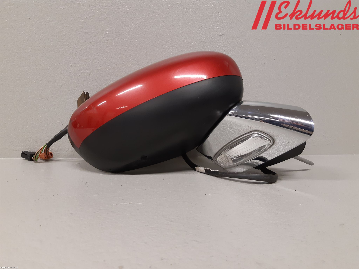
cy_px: 134
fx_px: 270
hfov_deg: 67.3
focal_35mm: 26
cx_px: 180
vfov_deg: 53.1
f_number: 1.7
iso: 160
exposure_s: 1/50
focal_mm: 3.93
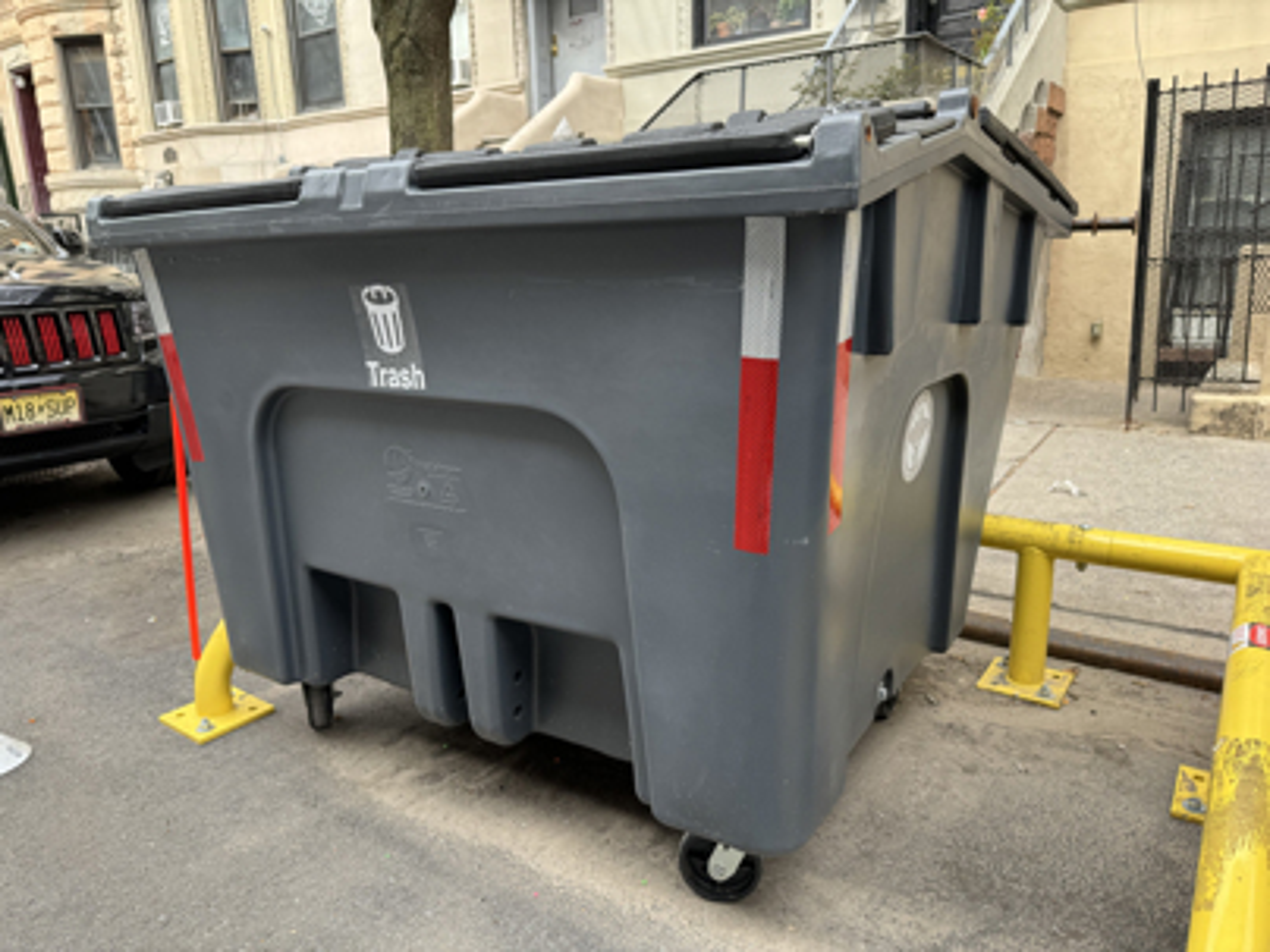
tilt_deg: -14.0
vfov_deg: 56.8
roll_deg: +1.7
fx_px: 881
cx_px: 635
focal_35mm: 24
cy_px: 476
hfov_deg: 71.6
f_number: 1.78
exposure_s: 1/349
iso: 80
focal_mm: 6.86
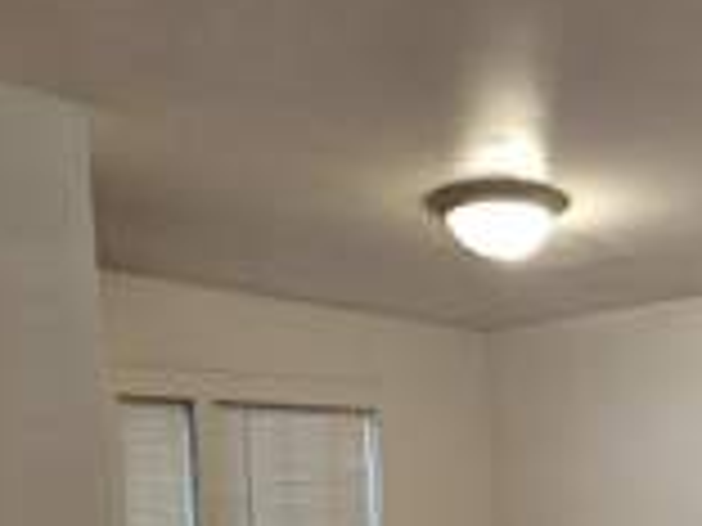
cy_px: 564
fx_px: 811
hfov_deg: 43.7
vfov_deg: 32.1
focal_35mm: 40
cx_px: 598
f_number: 2.2
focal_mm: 2.2
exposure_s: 1/30
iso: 320
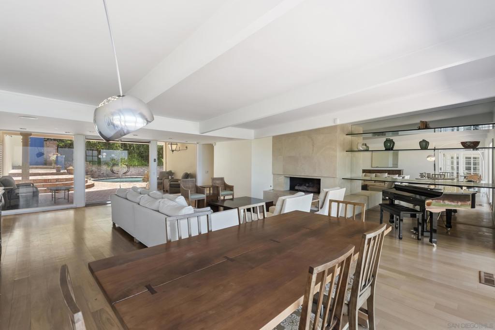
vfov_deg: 73.8
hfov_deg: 96.7
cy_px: 165
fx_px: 220
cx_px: 248
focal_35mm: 16
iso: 500
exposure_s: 1/25
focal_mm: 16
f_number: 8
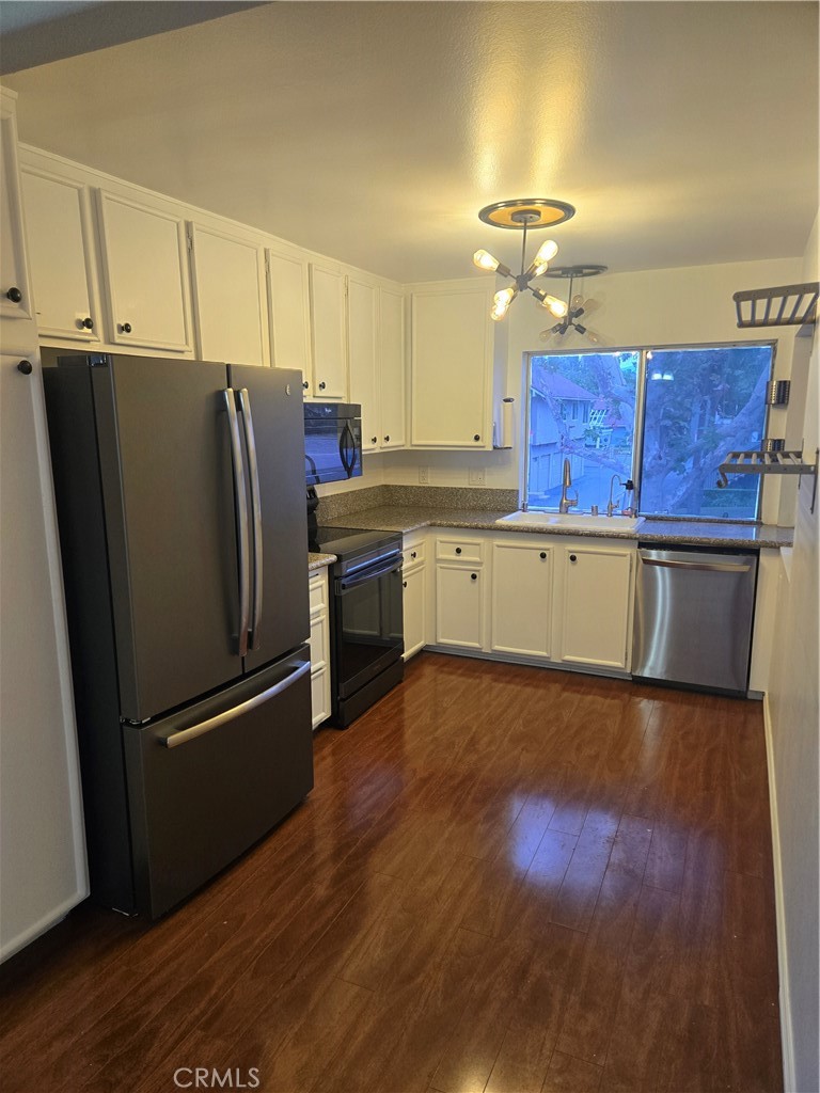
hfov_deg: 58.9
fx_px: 726
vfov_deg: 73.9
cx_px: 410
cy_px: 546
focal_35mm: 23
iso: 160
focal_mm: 5.4
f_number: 1.8
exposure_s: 1/120
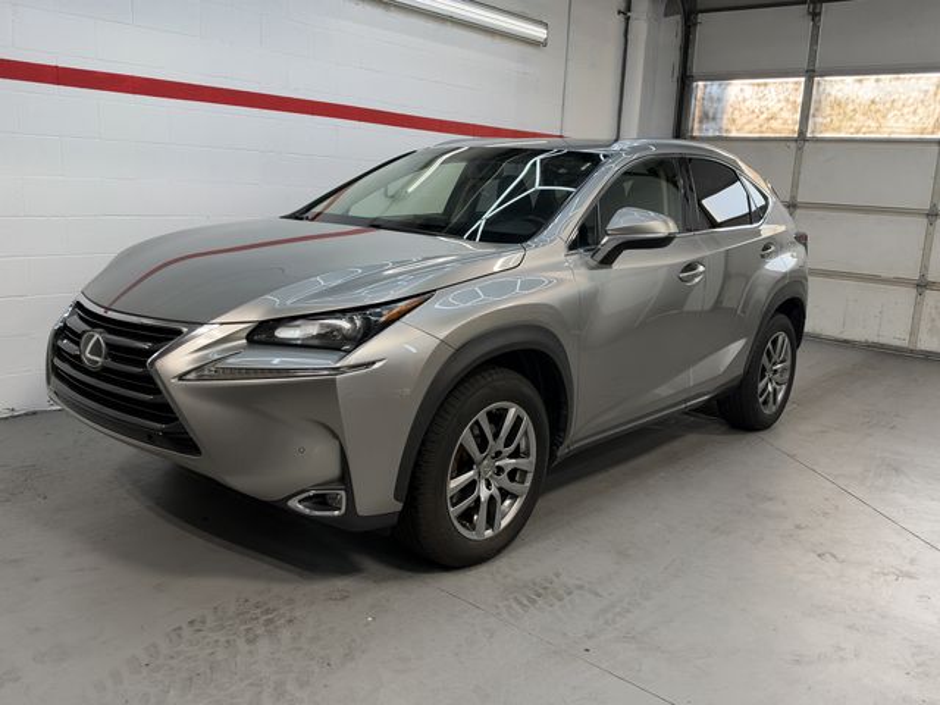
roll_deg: -2.7
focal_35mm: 29
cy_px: 352
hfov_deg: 61.7
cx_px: 470
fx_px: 787
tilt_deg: -13.0
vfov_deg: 48.2
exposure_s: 1/315
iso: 80
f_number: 1.8
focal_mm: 6.93
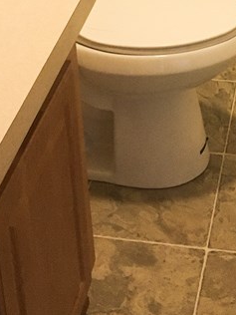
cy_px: -160
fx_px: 854
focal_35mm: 94
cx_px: 179
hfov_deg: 15.6
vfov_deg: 18.4
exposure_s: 1/20
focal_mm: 4.15
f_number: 2.2
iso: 200
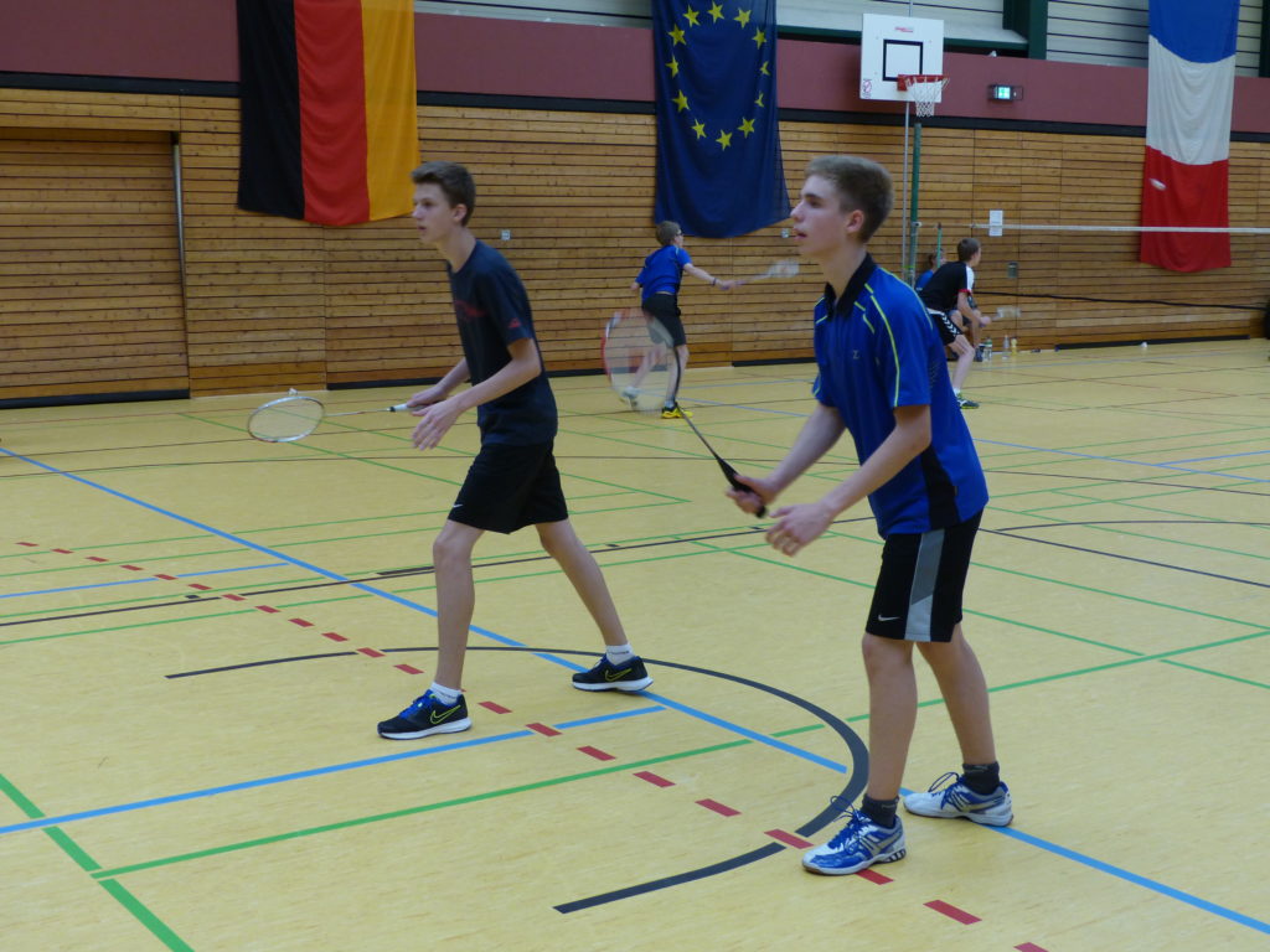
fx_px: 1724
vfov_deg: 30.9
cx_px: 635
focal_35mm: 47
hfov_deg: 40.4
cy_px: 476
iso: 200
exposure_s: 1/60
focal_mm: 8.4
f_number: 2.8
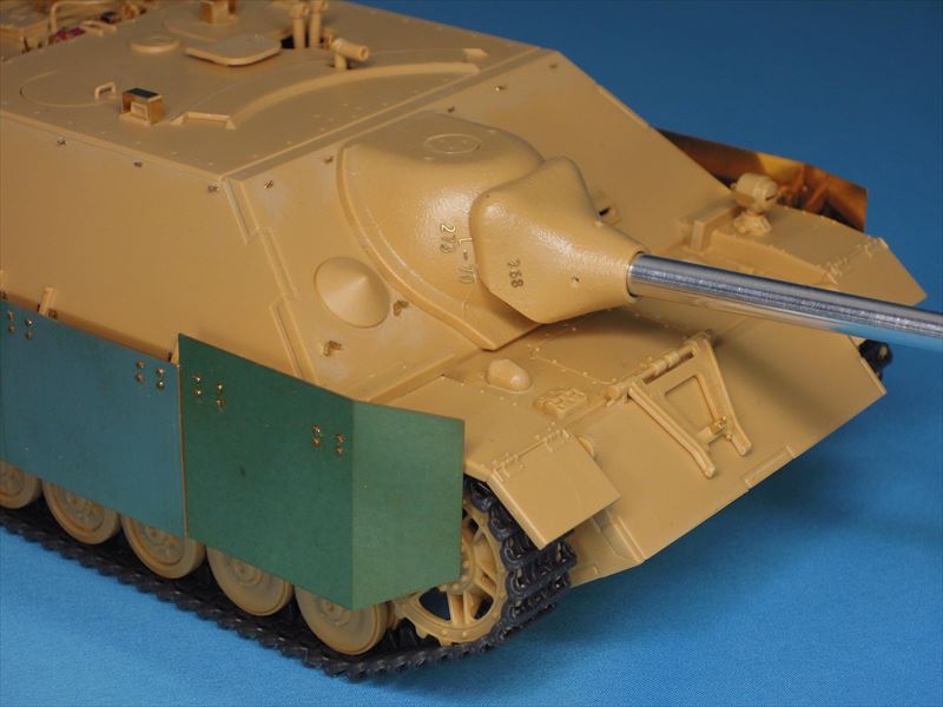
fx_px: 2724
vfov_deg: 14.8
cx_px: 472
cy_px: 354
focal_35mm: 100
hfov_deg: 19.6
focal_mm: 17.9
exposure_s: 1/125
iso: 320
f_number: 4.9
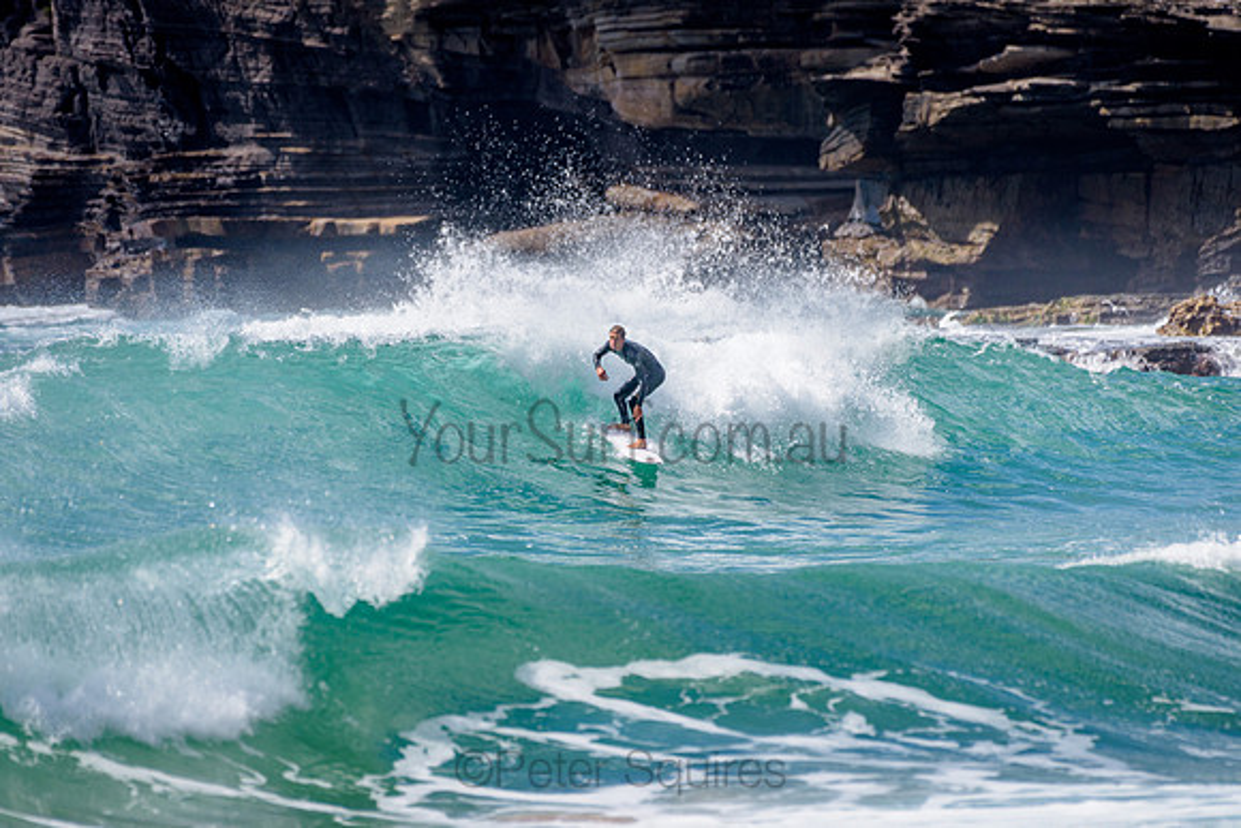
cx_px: 590
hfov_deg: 3.4
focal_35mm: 613
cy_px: 362
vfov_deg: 2.2
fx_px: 21139
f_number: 5.6
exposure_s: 1/2000
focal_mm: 500
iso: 125
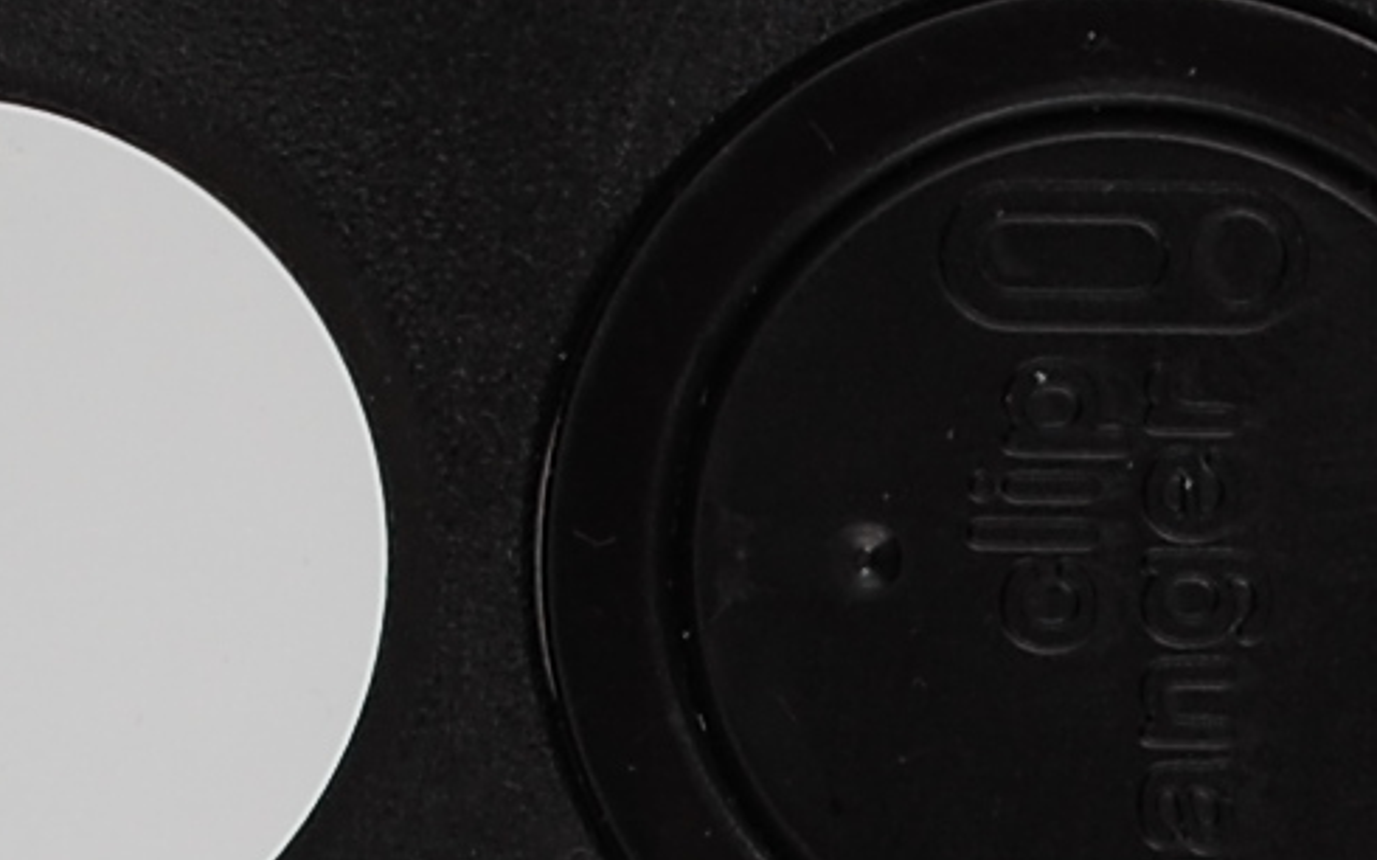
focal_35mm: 225
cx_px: 1672
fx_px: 8442
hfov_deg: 9.2
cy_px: 1023
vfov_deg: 5.8
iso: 200
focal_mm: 24
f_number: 13
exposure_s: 1/160
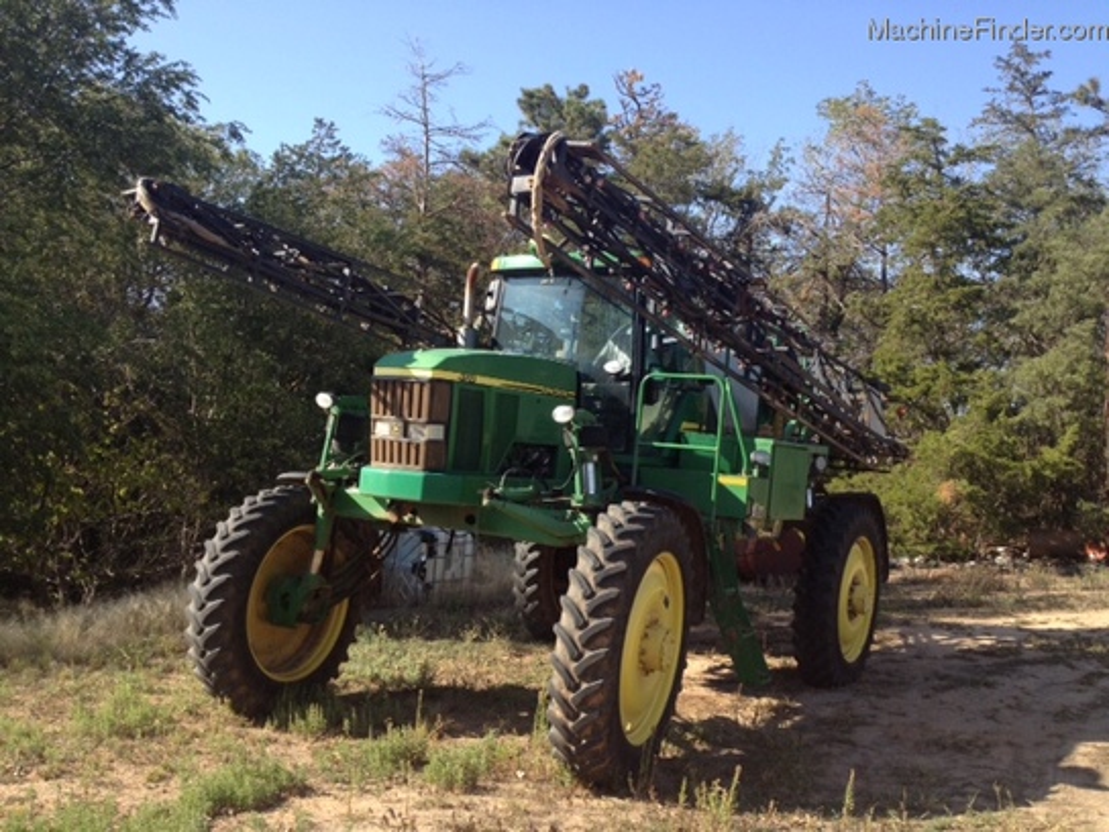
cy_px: 416
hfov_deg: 52.6
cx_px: 554
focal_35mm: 35
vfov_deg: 40.7
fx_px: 1121
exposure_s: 1/717
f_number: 2.4
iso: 64
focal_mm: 4.28
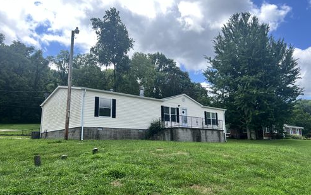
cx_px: 156
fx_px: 237
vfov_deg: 44.6
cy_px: 97
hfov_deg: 66.4
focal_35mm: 28
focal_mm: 5.7
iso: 50
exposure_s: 1/1124
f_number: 1.5
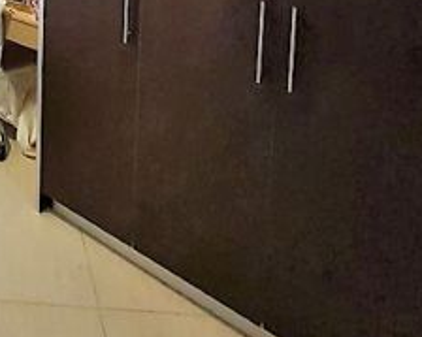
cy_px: -100
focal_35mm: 40
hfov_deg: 38.3
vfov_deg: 29.9
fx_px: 499
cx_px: -39
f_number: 2.2
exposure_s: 1/33
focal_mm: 1.8
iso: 400
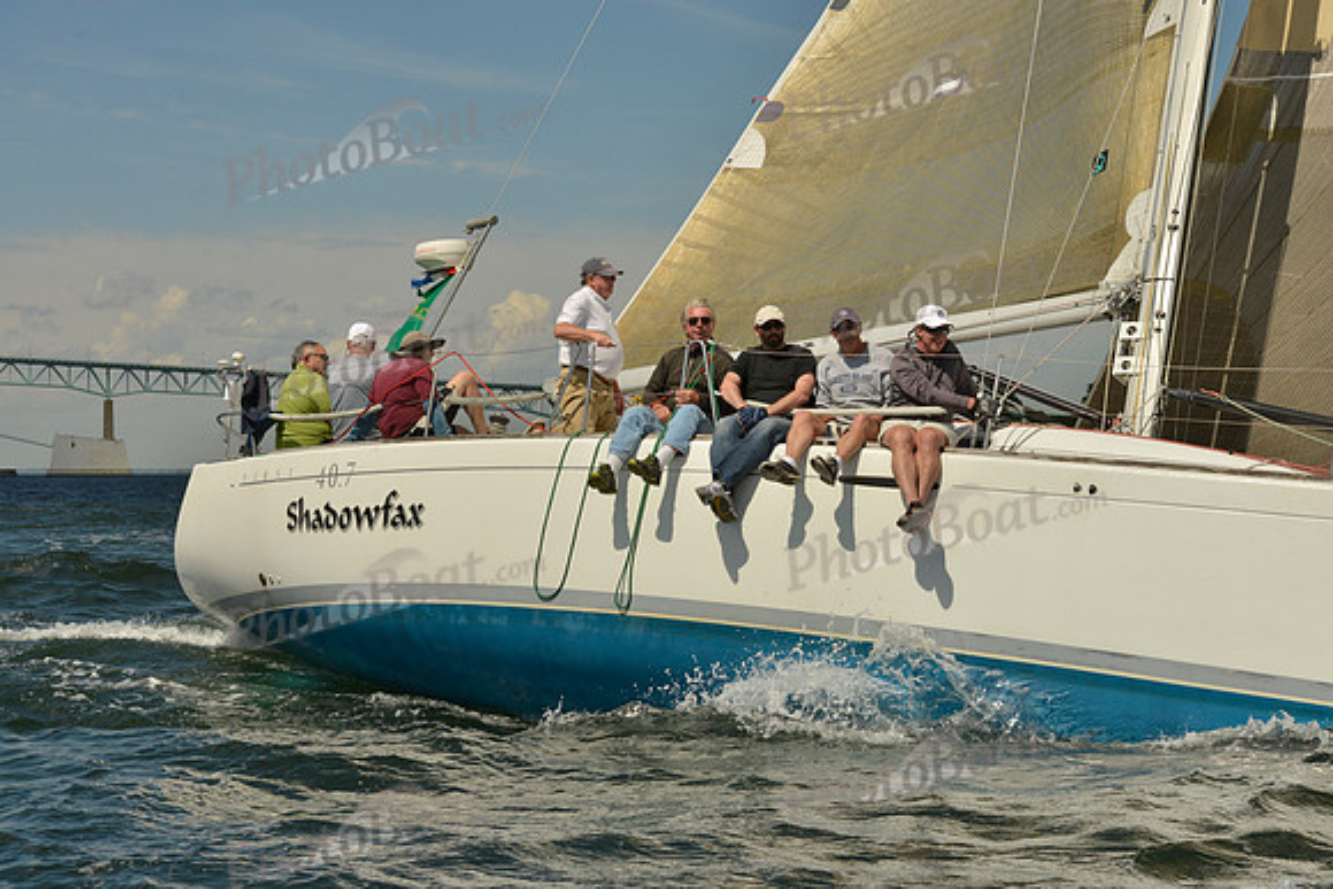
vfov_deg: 13.4
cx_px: 666
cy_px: 444
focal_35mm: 102
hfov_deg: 20.0
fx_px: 3778
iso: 280
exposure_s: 1/1600
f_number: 11
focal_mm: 102
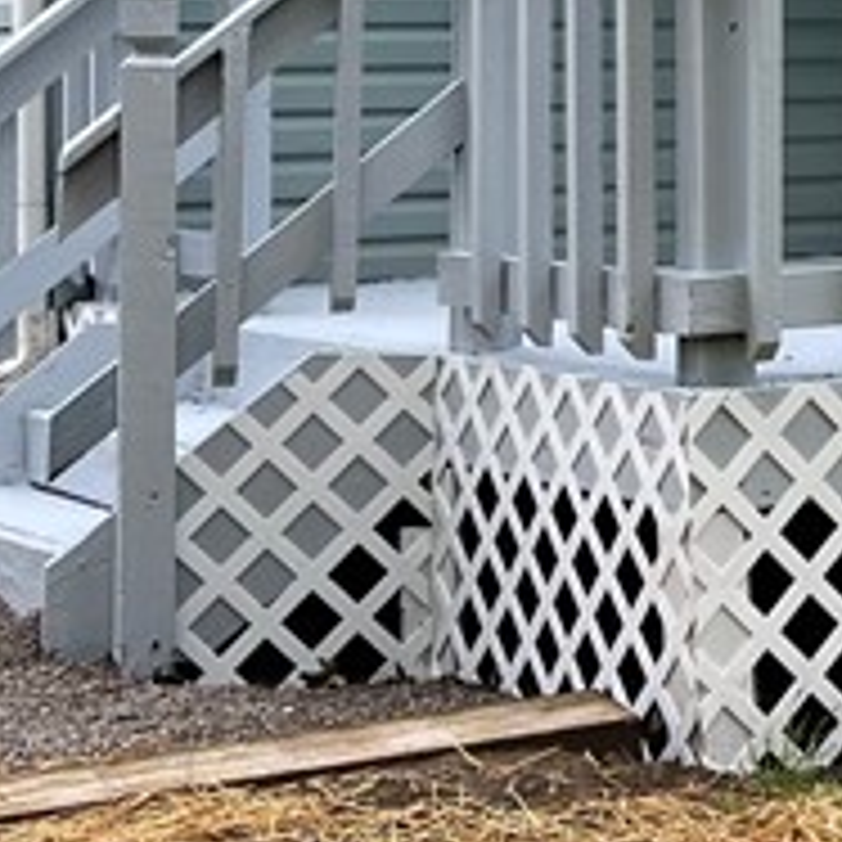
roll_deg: +1.4
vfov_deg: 13.6
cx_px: 1256
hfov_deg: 13.1
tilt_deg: +2.9
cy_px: -54
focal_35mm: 126
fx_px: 3467
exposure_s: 1/687
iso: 50
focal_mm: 5.7
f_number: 1.5
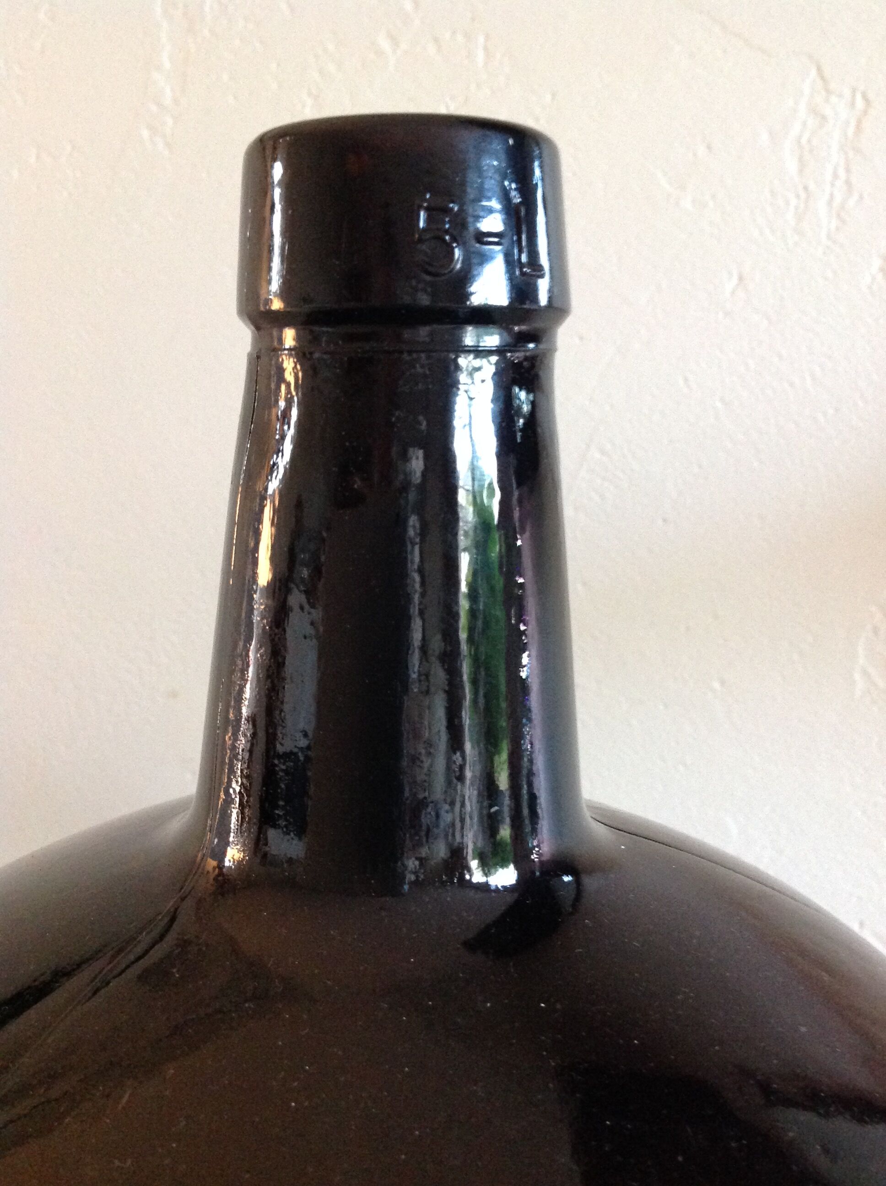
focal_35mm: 35
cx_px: 443
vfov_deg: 52.7
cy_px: 593
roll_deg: -0.2
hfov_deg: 40.6
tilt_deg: -9.1
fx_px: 1198
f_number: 2.4
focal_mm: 4.28
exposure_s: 1/15
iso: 400
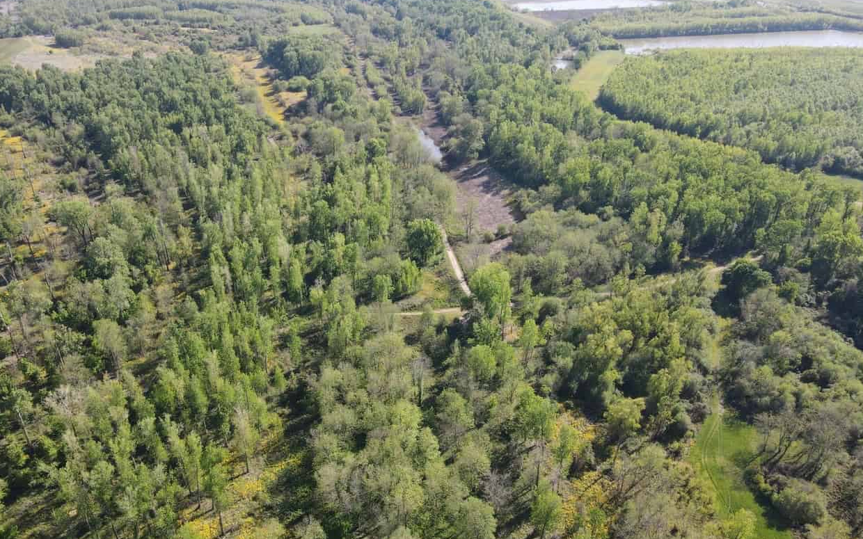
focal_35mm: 28
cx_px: 419
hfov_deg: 66.5
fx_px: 659
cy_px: 346
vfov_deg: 44.1
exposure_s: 1/240
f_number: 2.8
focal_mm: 4.5
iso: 100
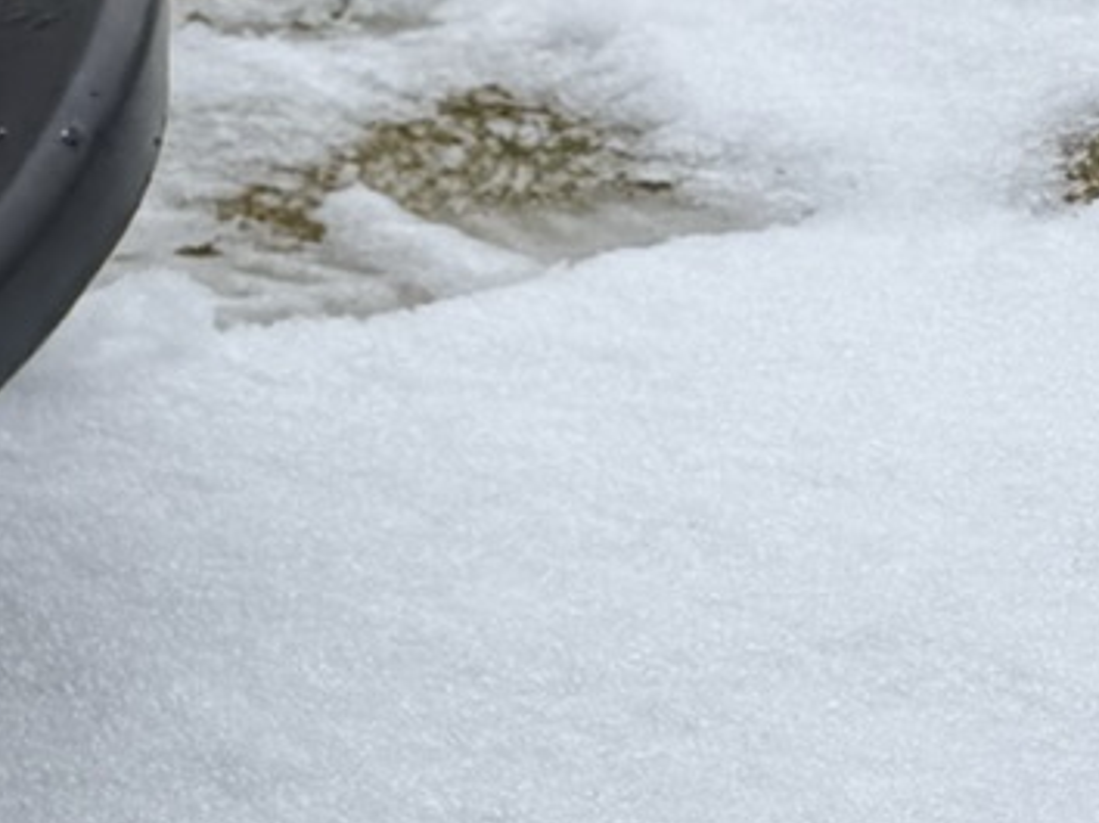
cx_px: -1813
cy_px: -28
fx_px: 4410
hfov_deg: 11.1
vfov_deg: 10.6
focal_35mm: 139
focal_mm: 6.76
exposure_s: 1/428
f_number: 1.78
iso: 80
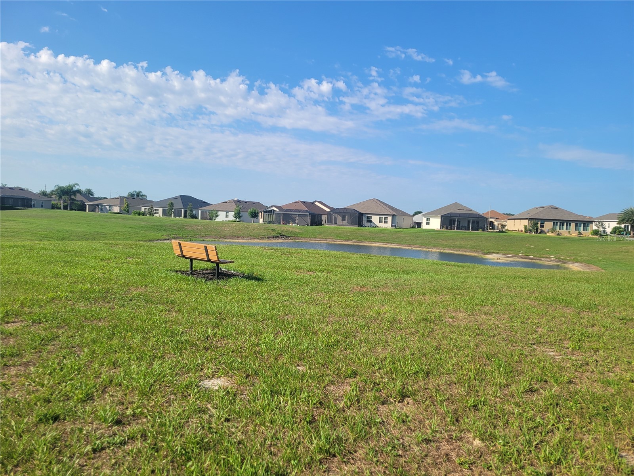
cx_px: 317
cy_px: 238
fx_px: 476
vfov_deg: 53.1
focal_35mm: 26
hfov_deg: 67.3
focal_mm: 5.4
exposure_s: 1/2593
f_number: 1.8
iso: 40
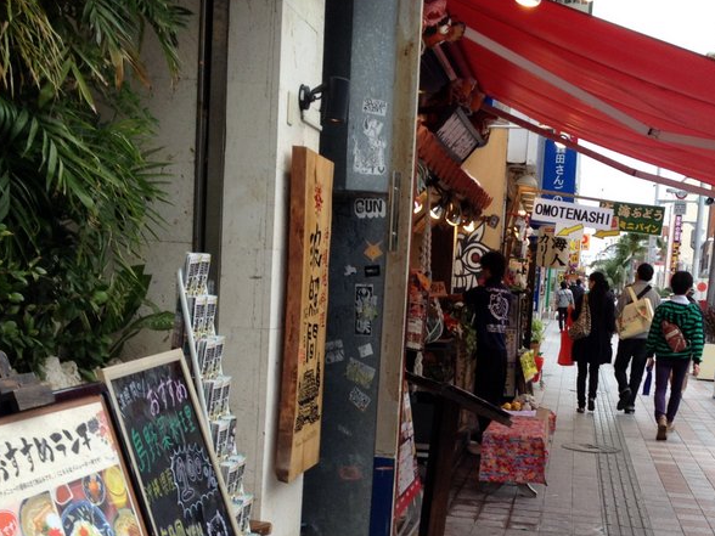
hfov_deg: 31.4
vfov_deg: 23.7
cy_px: 430
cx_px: 490
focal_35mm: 61
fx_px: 1260
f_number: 2.4
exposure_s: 1/185
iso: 50
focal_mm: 4.28
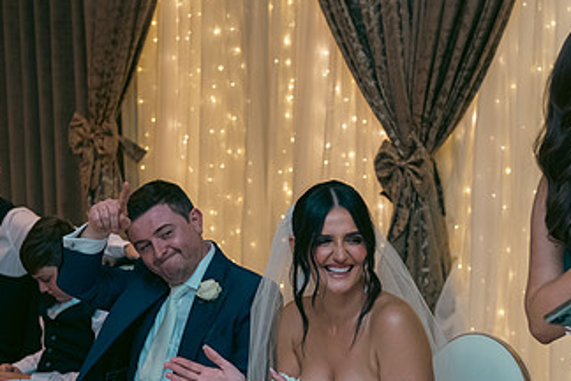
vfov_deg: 15.9
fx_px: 1364
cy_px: 205
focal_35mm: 86
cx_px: 388
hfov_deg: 23.5
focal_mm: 48
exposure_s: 1/160
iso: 800
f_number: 3.5
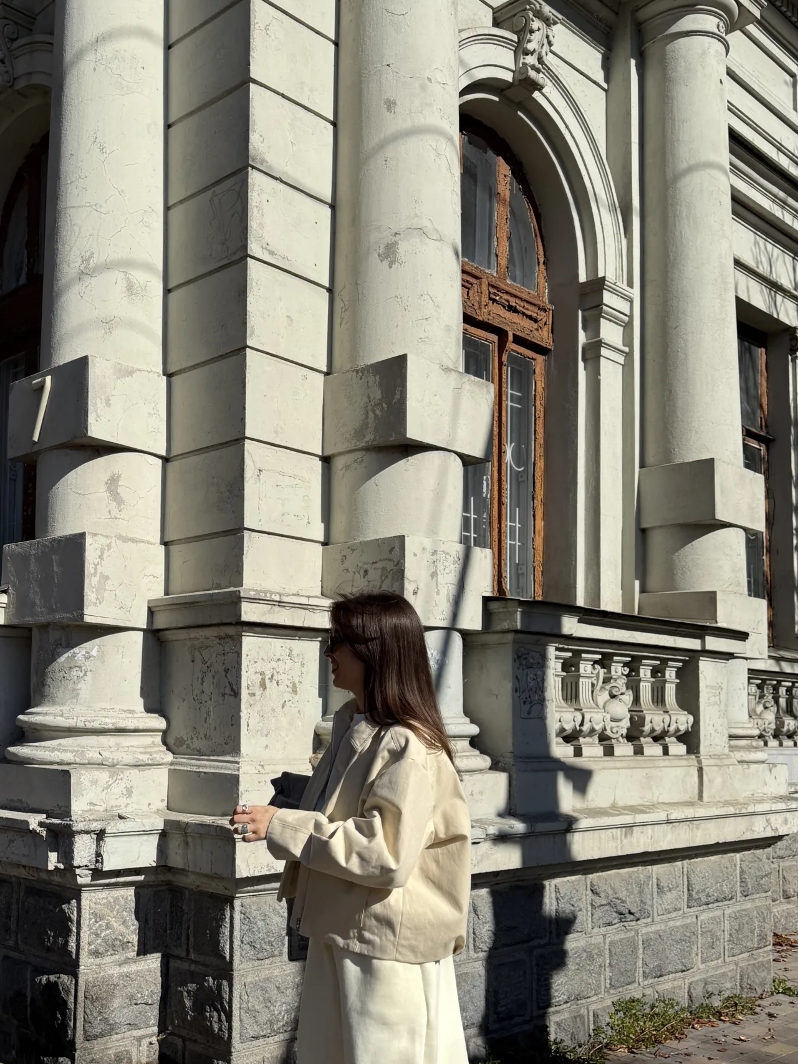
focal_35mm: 36
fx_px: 1107
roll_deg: -0.5
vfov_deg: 51.0
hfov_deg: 39.2
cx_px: 267
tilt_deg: +5.4
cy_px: 637
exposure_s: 1/8130
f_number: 1.78
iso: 80
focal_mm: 6.76
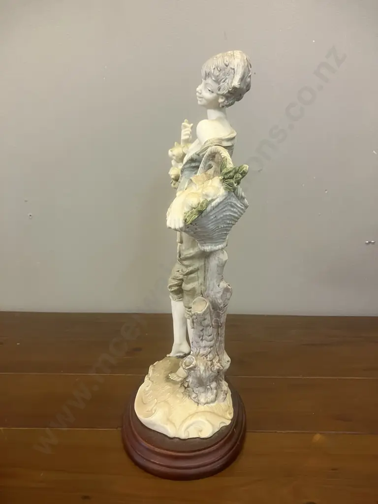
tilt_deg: -10.5
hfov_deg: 49.7
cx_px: 189
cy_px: 252
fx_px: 408
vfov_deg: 63.4
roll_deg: -0.5
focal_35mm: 28
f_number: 1.8
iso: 160
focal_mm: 3.99
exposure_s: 1/50
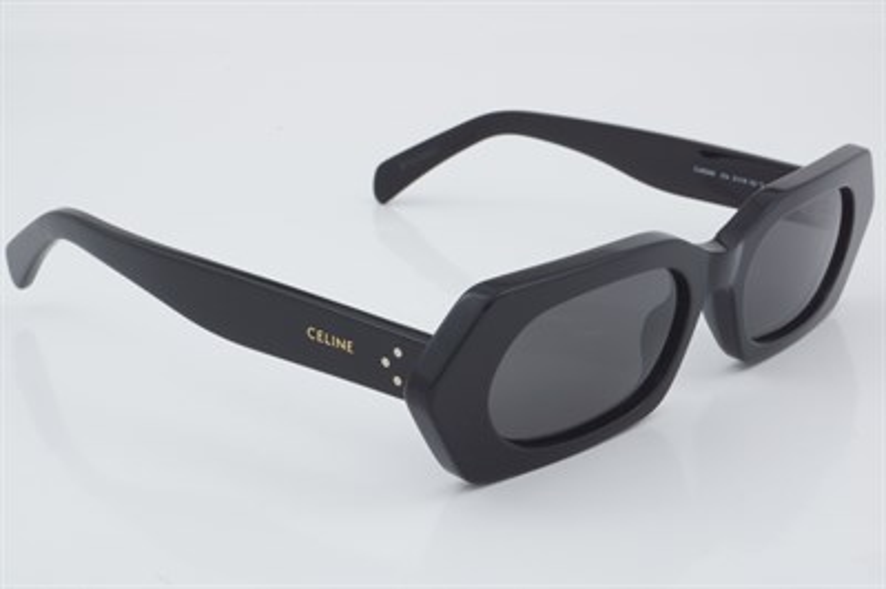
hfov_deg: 27.0
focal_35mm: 75
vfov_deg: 18.2
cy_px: 294
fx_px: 1844
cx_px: 443
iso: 100
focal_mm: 50
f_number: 32
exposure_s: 1/3
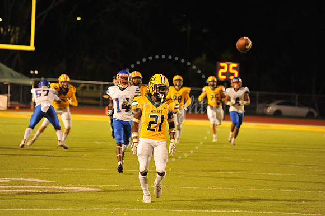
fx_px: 1804
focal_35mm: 200
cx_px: 162
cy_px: 108
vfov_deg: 6.9
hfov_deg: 10.3
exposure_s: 1/160
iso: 3200
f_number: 4.5
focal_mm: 200
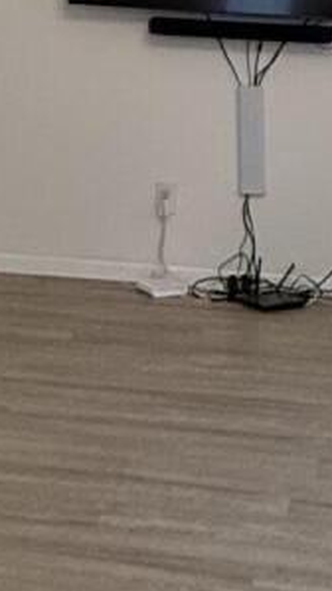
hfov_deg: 11.9
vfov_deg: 20.6
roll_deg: -3.4
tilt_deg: -3.5
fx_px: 1598
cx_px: 208
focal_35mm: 102
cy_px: 73
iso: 200
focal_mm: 2.22
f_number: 2.2
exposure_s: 1/120
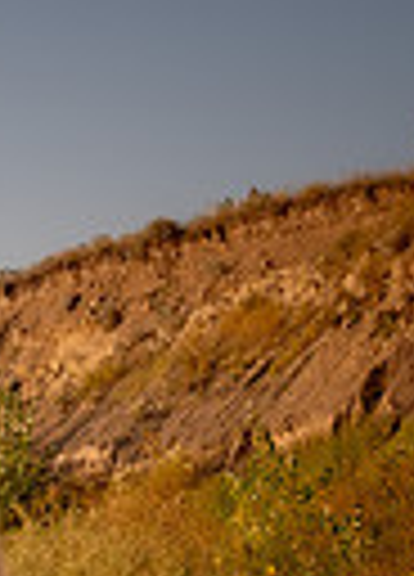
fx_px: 3213
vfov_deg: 9.9
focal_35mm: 196
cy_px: 855
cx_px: -239
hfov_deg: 7.2
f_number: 16
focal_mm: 35
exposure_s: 1/200
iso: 500
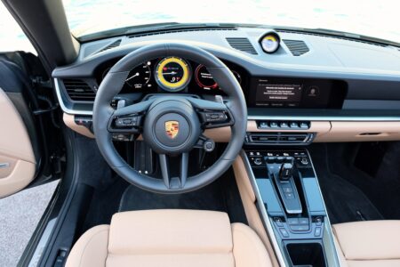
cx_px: 200
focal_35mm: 26
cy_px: 134
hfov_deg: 69.4
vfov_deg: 49.6
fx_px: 289
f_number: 4
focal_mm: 17.6
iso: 640
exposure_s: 1/60
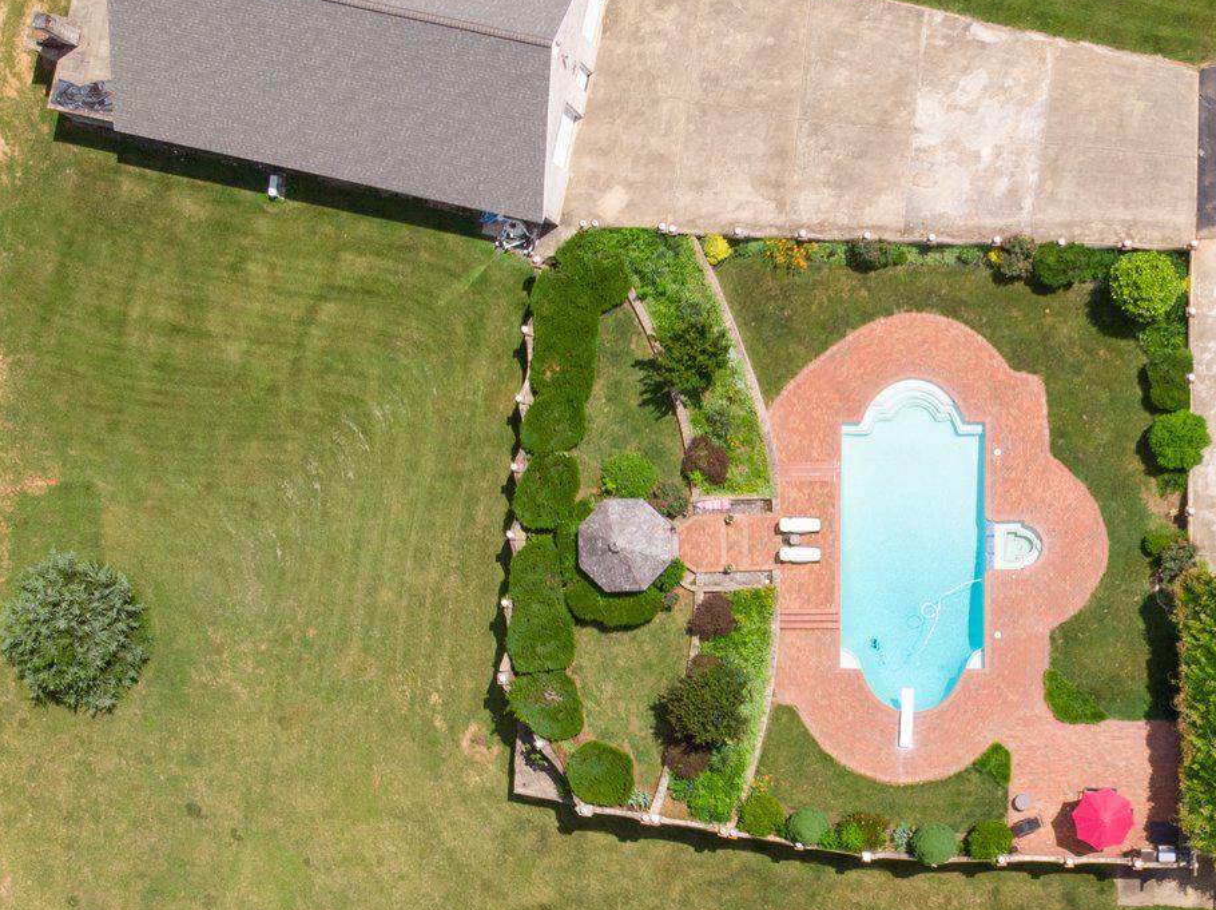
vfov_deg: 26.9
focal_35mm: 54
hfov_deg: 34.4
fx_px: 1895
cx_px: 982
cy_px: 559
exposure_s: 1/1000
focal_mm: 4.5
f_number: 2.8
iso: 100
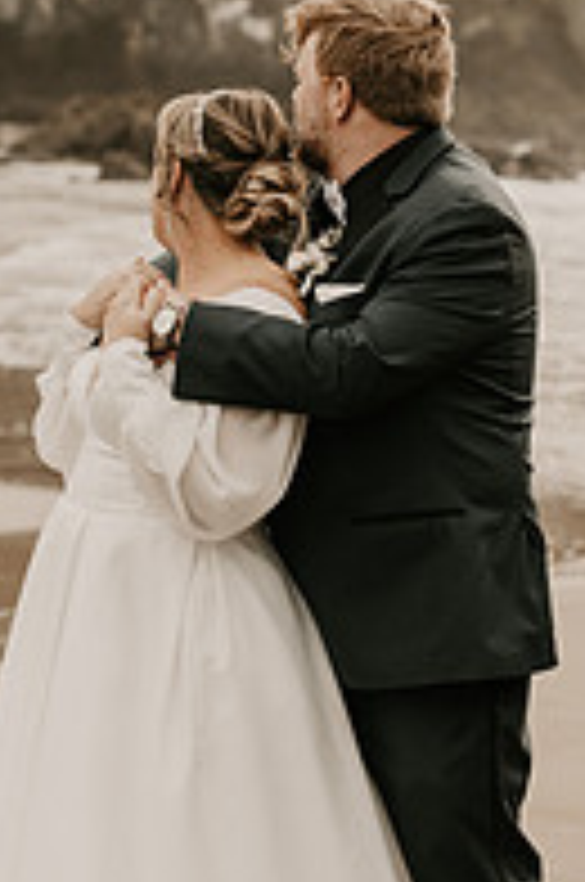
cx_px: 270
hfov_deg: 11.9
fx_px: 2813
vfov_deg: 17.8
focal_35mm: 115
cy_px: 513
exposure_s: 1/4000
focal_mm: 50
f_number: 2.8
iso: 640
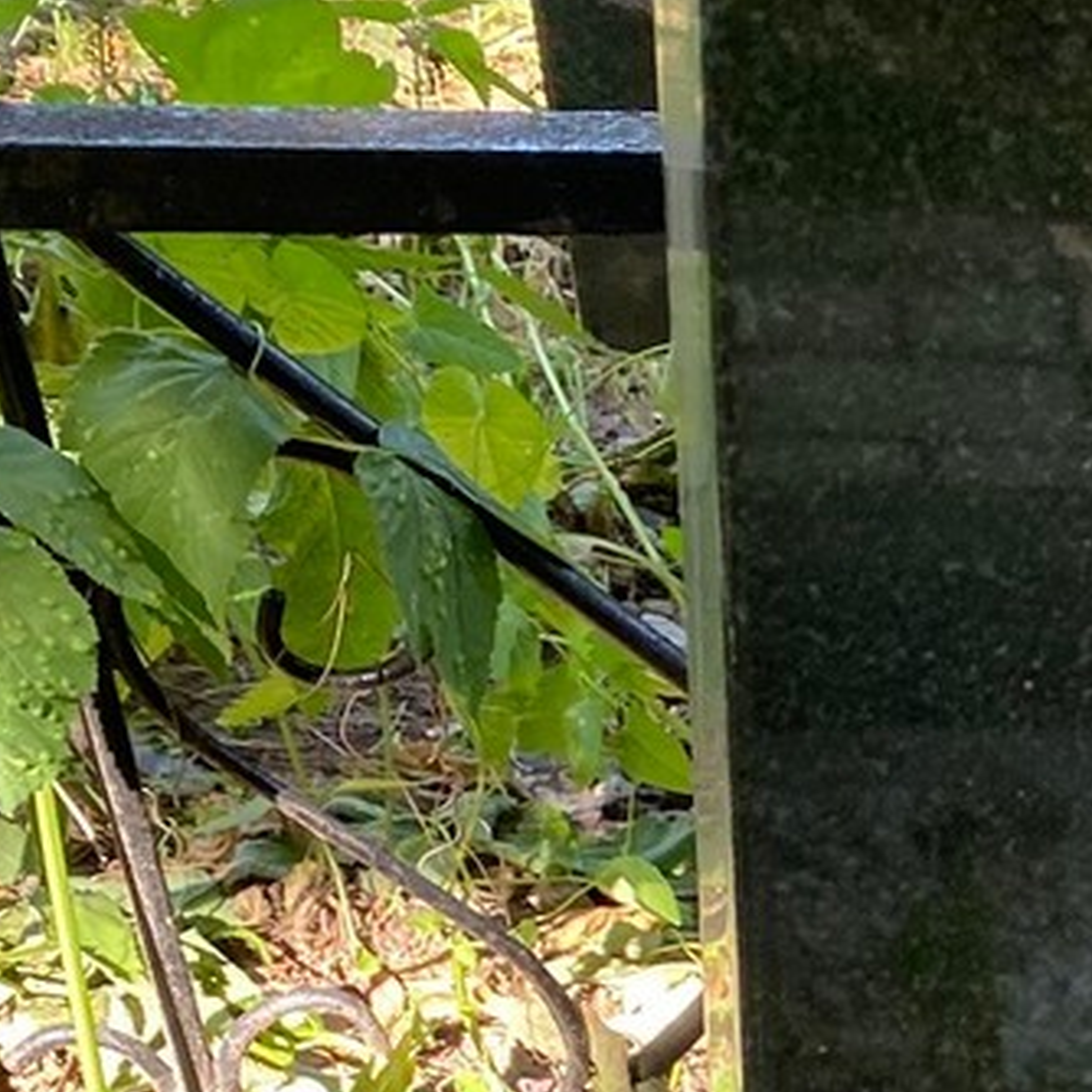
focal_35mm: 99
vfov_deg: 16.2
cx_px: 2092
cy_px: 1605
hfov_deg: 14.8
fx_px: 3533
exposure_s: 1/121
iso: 64
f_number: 1.8
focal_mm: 4.25
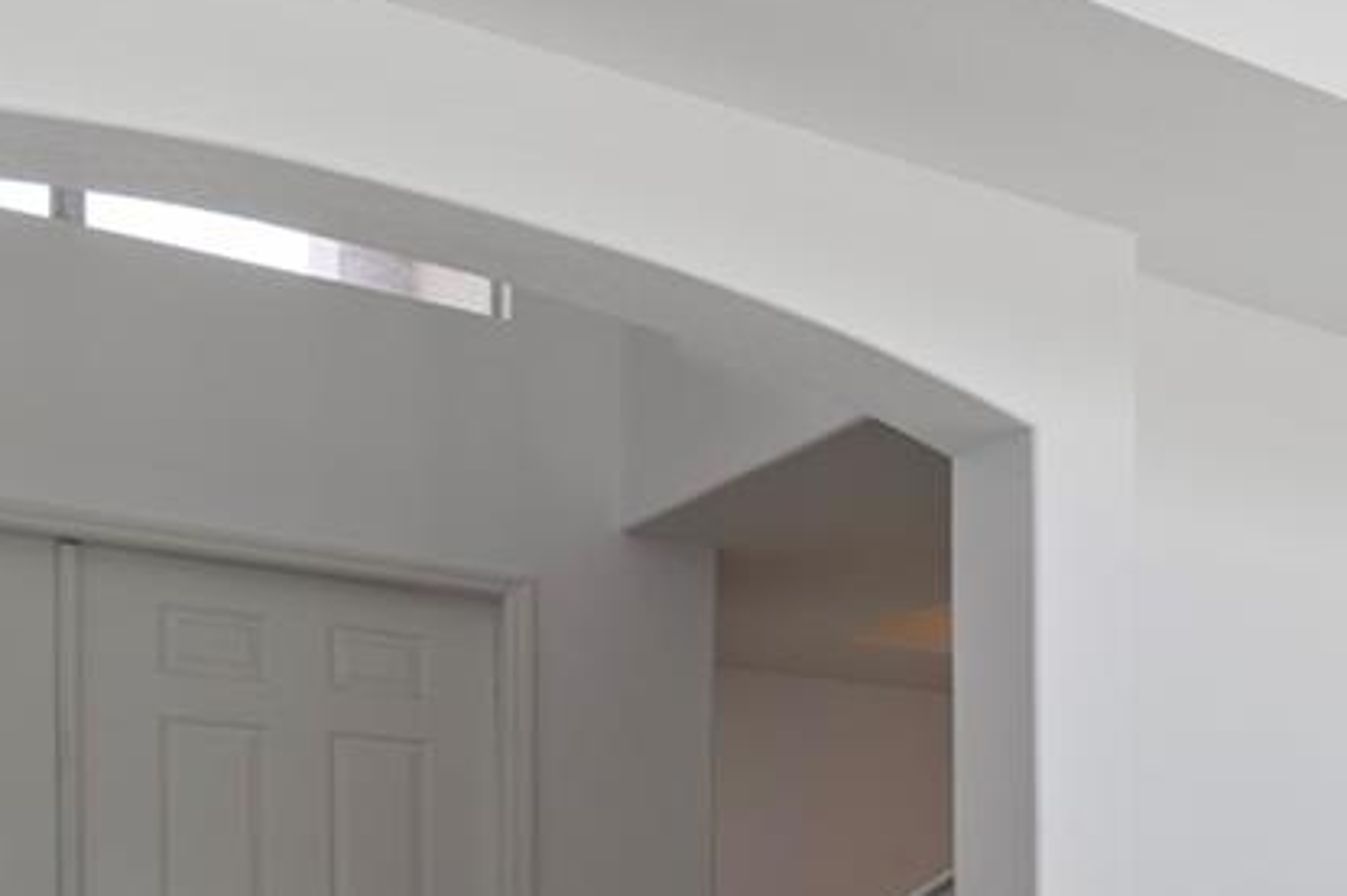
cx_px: 2022
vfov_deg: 23.2
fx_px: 2019
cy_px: 1032
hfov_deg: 26.6
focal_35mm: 54
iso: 100
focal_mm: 14
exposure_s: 1/8
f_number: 8
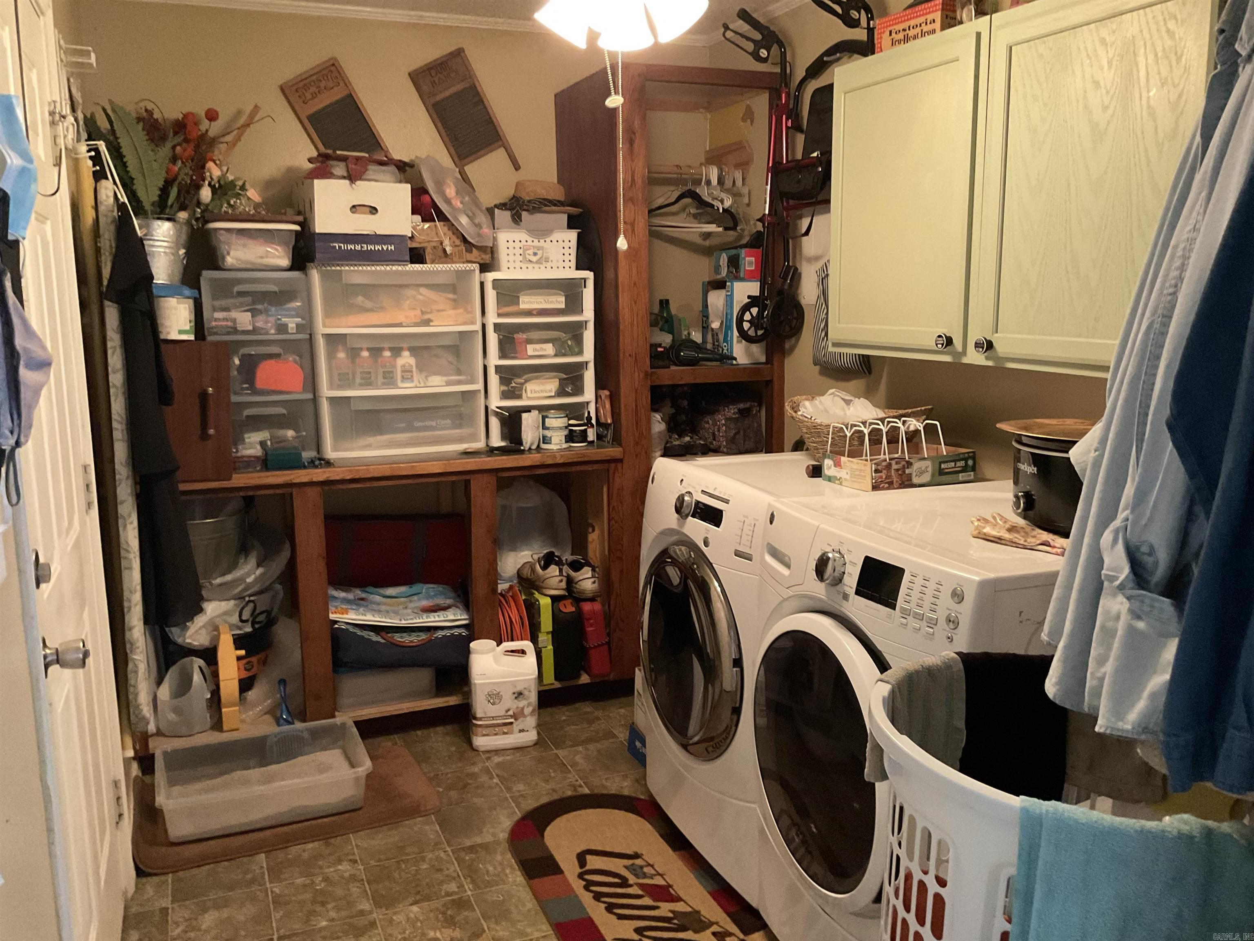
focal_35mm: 29
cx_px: 627
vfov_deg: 48.2
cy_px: 470
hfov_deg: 61.7
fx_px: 1051
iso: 500
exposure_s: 1/30
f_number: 1.8
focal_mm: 3
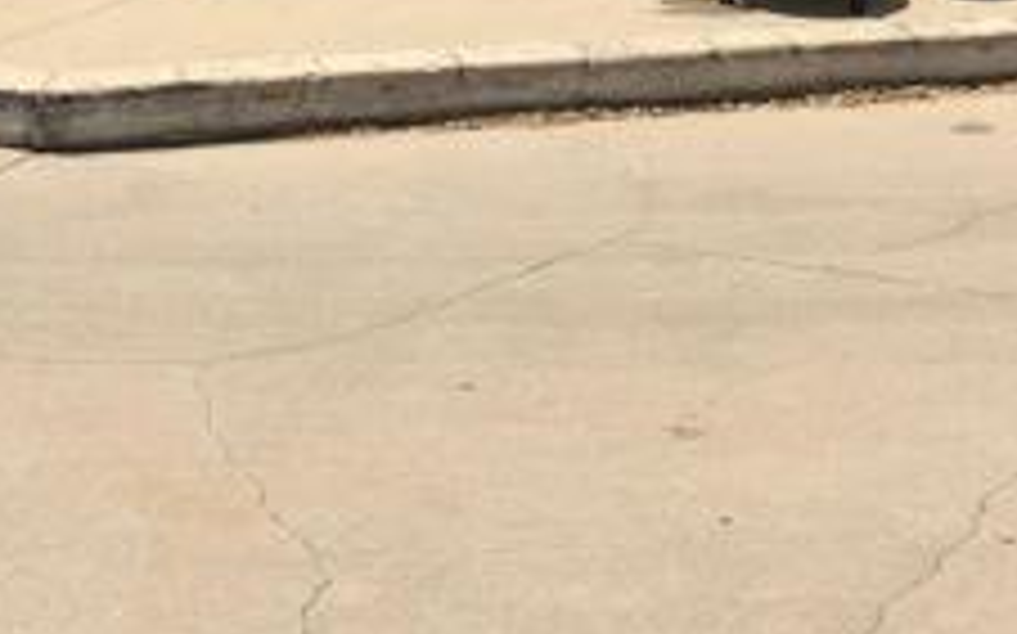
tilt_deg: -6.2
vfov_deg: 14.4
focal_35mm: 84
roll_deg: -0.9
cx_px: 482
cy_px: -355
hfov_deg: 24.6
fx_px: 2327
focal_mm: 4
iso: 20
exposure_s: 1/2183
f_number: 1.8
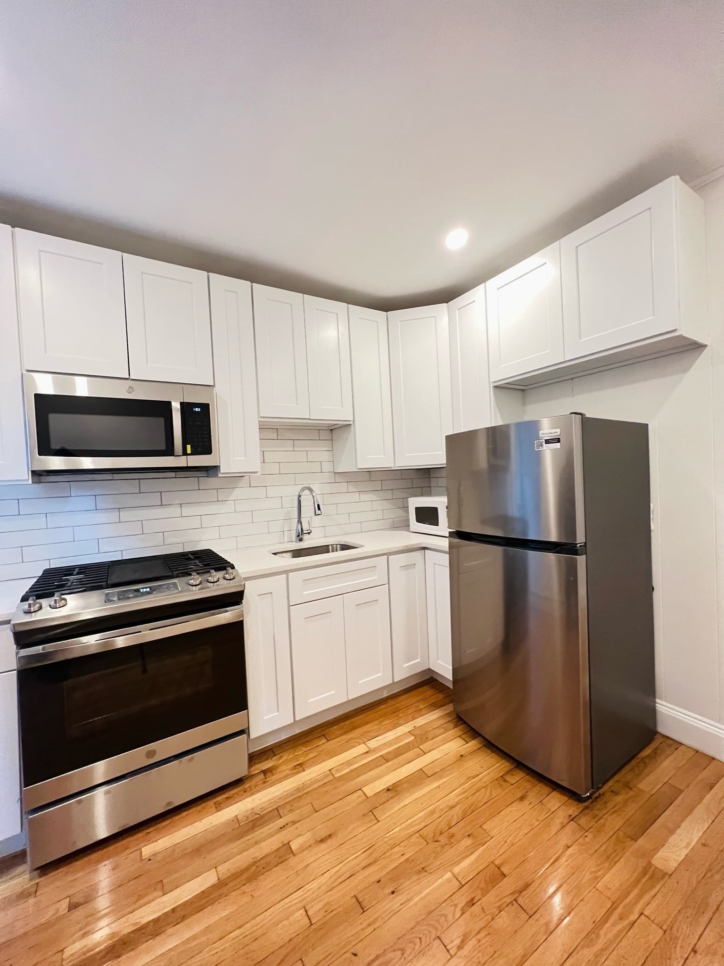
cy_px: 483
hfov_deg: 89.9
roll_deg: +2.8
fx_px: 363
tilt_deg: -0.3
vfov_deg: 106.2
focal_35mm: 13
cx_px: 362
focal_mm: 1.57
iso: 500
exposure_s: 1/60
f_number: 1.8
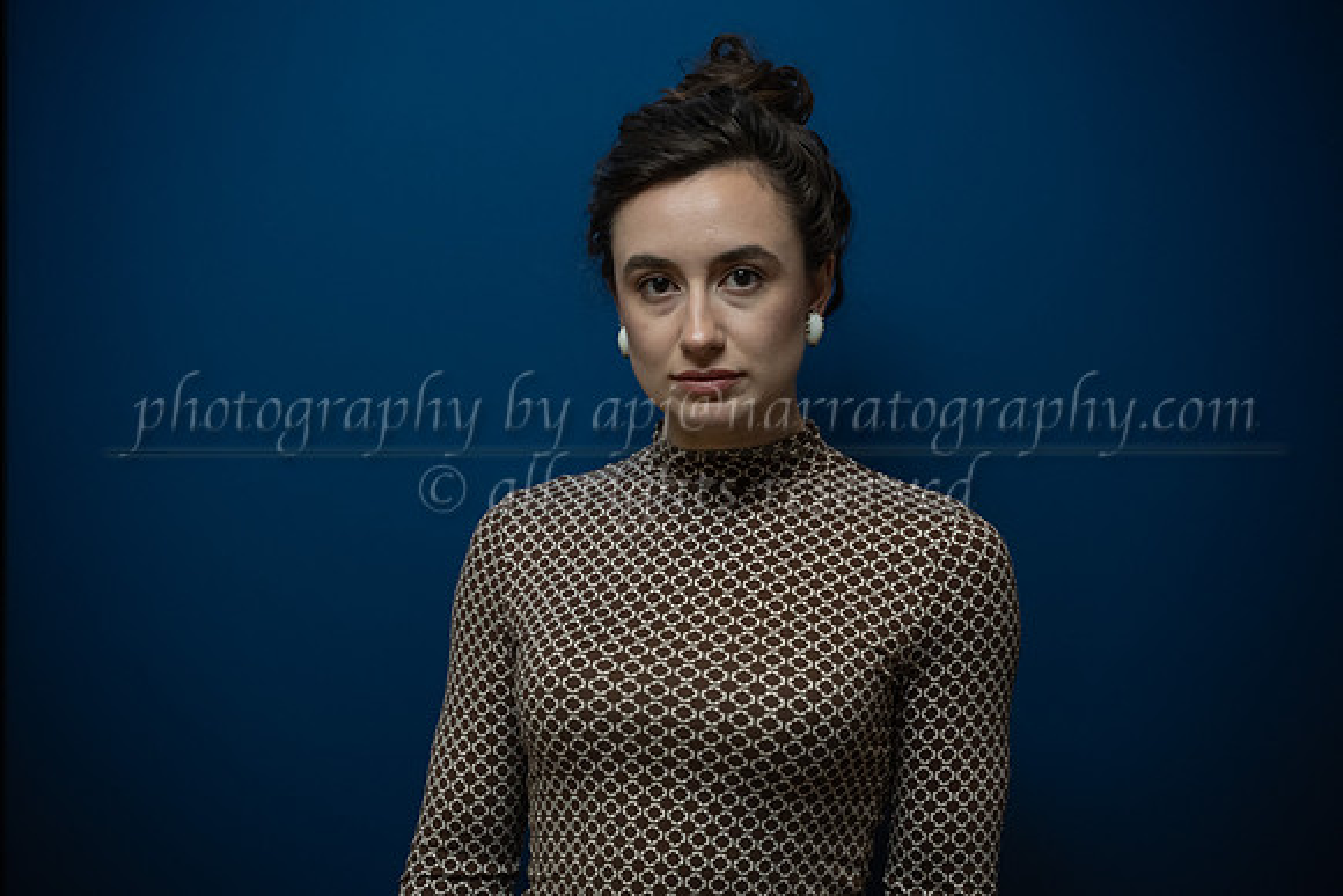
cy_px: 448
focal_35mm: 75
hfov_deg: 27.0
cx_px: 672
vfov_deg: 18.2
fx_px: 2798
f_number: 2.8
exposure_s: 1/1250
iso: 1600
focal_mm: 75
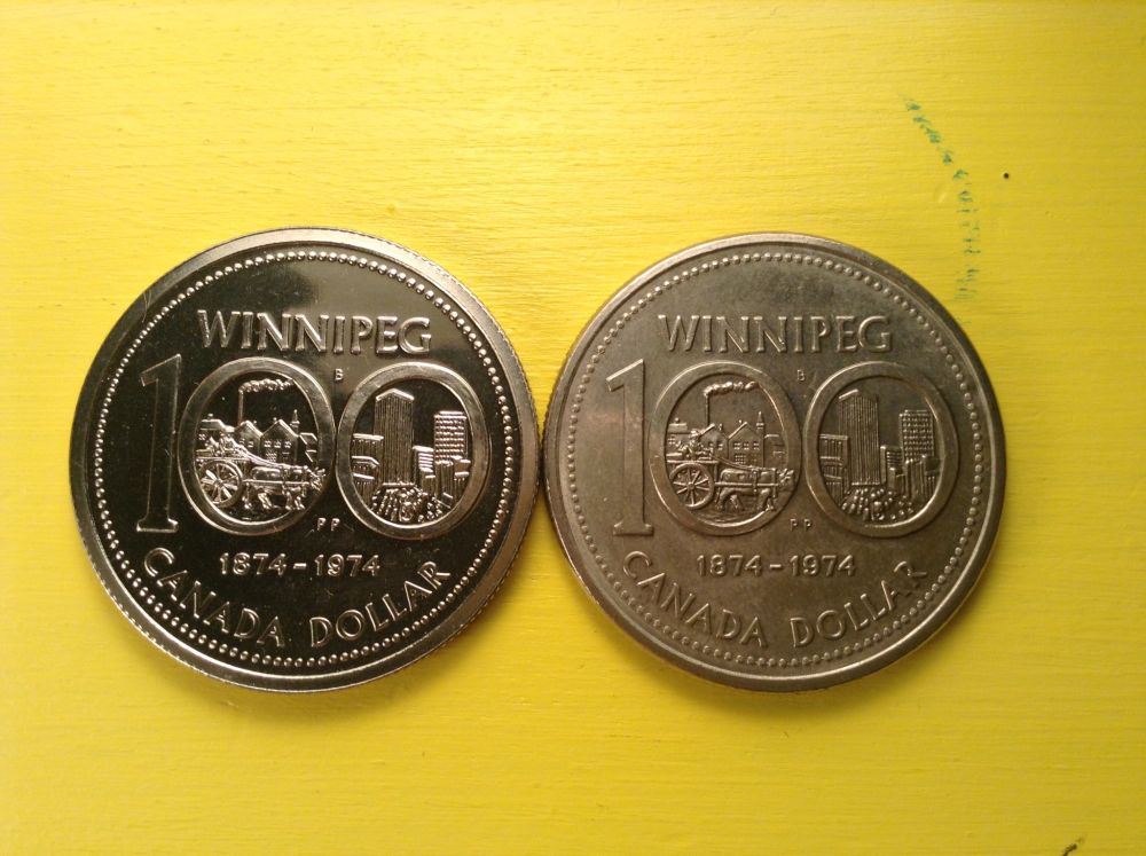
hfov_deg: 55.4
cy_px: 428
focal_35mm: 33
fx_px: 1091
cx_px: 573
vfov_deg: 42.8
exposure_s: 1/60
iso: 32
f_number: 2.4
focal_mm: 3.3
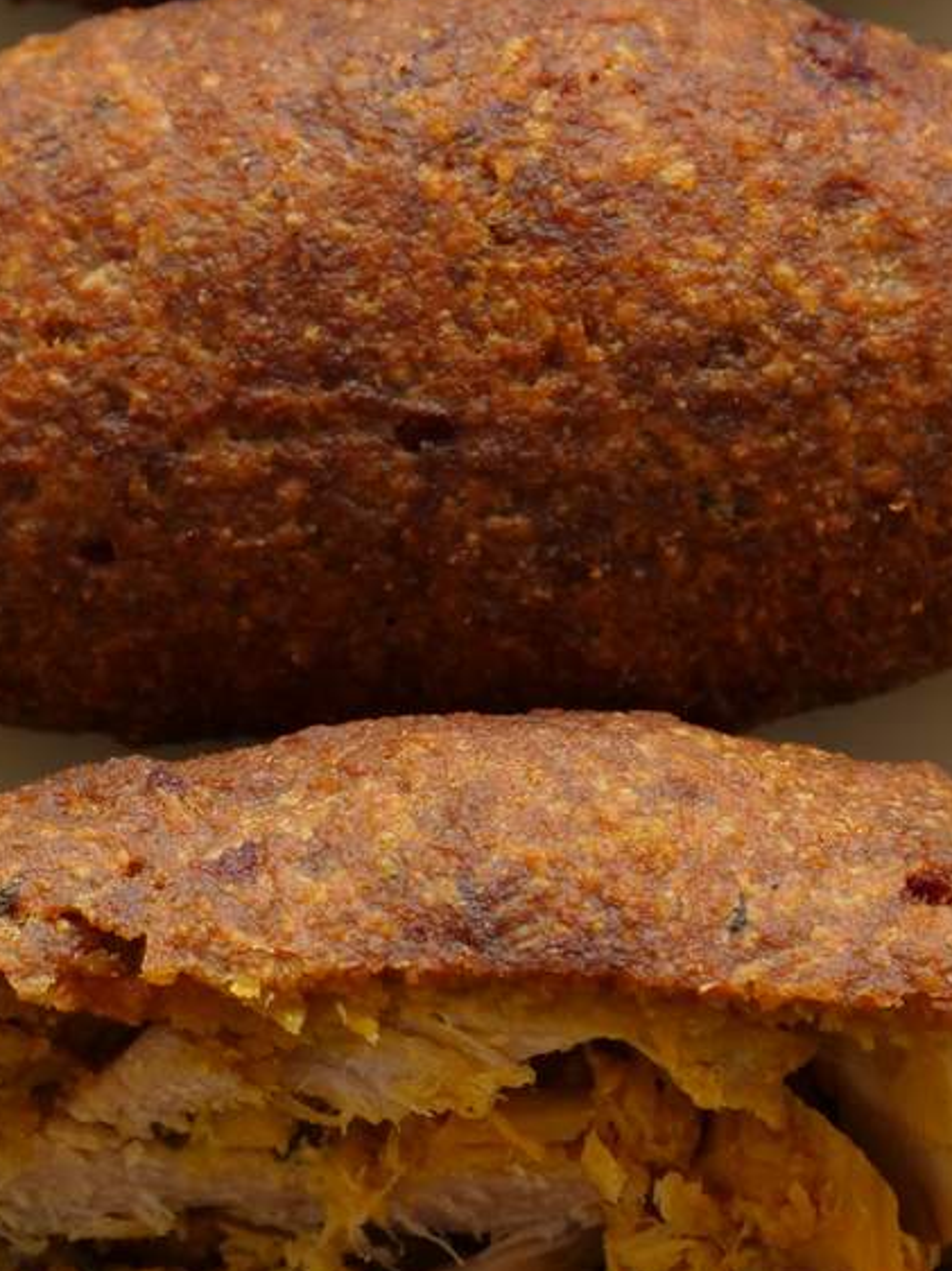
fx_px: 9615
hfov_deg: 5.7
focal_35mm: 262
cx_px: 473
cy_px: 398
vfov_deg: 7.6
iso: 320
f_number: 3.9
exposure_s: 1/100
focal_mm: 46
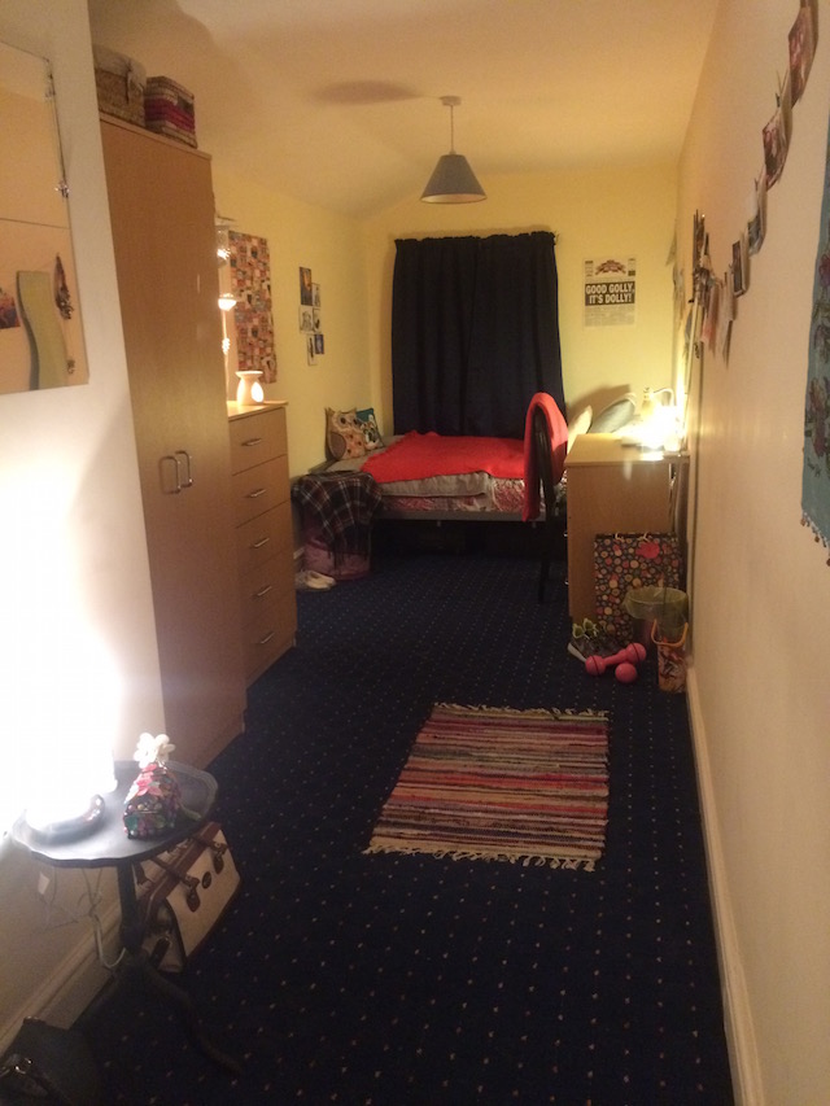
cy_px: 553
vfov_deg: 61.7
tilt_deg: -13.1
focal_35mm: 29
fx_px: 927
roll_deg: +1.1
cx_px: 415
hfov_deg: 48.2
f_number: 2.2
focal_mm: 4.15
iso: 400
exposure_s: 1/15
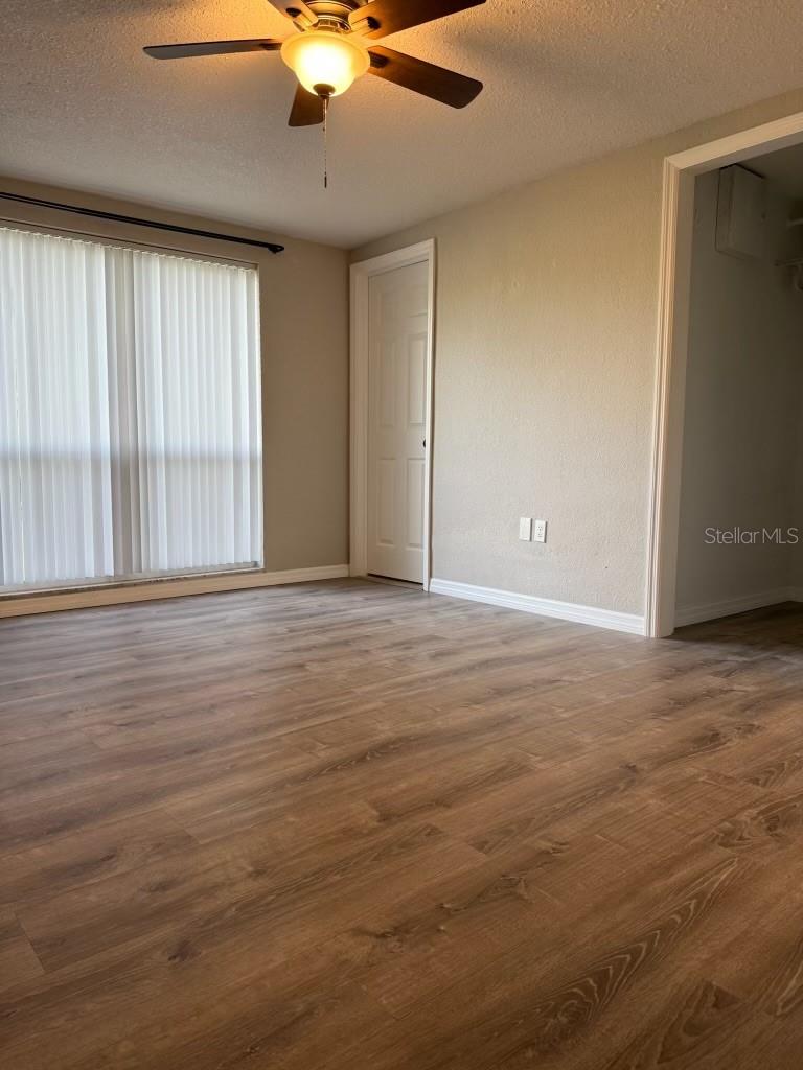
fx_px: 742
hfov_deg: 56.8
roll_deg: -1.1
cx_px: 402
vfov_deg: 71.6
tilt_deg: -5.7
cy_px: 535
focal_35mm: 24
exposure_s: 1/120
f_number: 1.78
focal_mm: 6.76
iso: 200
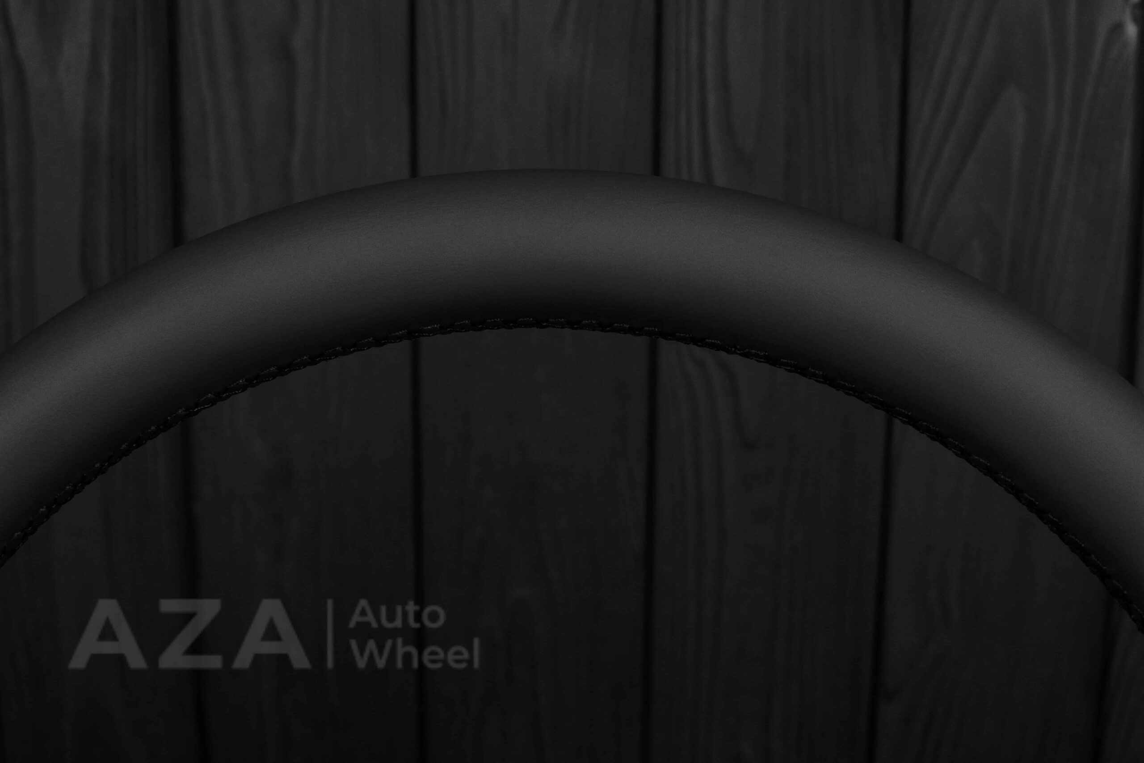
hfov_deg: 37.8
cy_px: 382
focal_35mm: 52
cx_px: 572
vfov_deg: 25.8
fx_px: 1668
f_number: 6.3
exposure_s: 1/125
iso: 500
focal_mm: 35
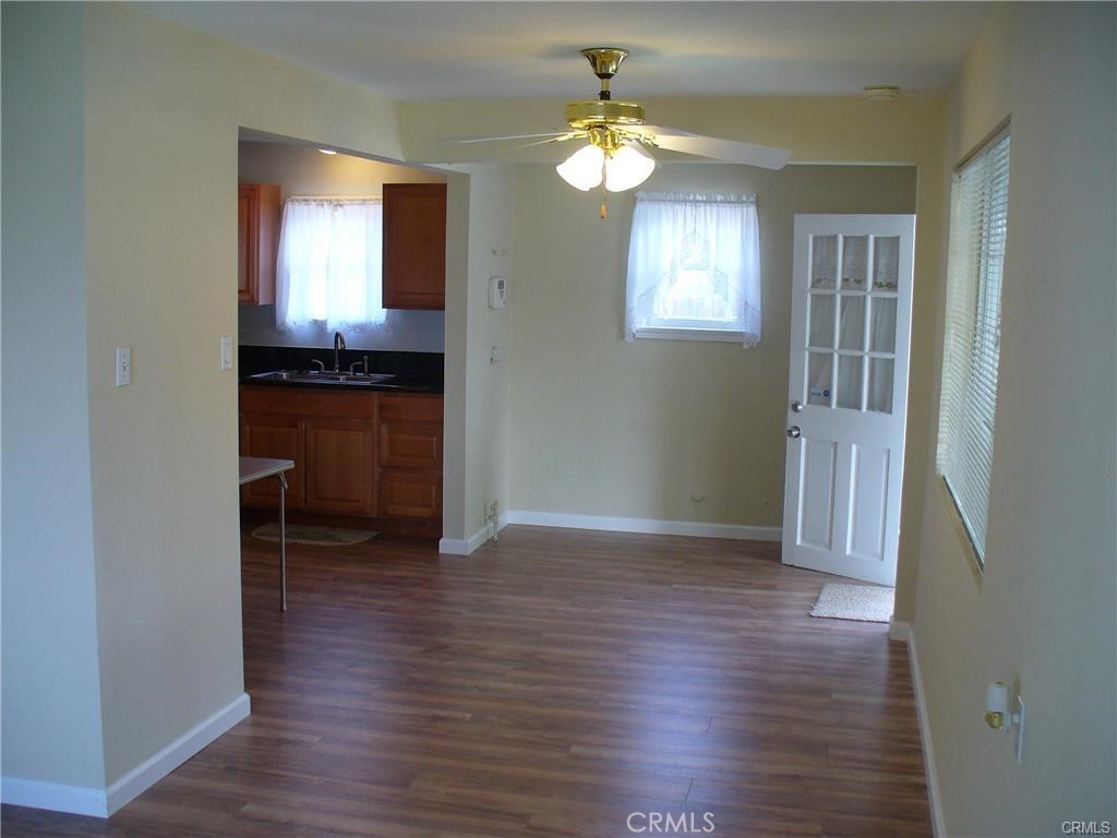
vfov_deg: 38.7
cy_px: 419
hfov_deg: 50.1
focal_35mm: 37
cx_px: 558
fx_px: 1194
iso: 100
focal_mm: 6.1
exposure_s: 1/40
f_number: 2.8
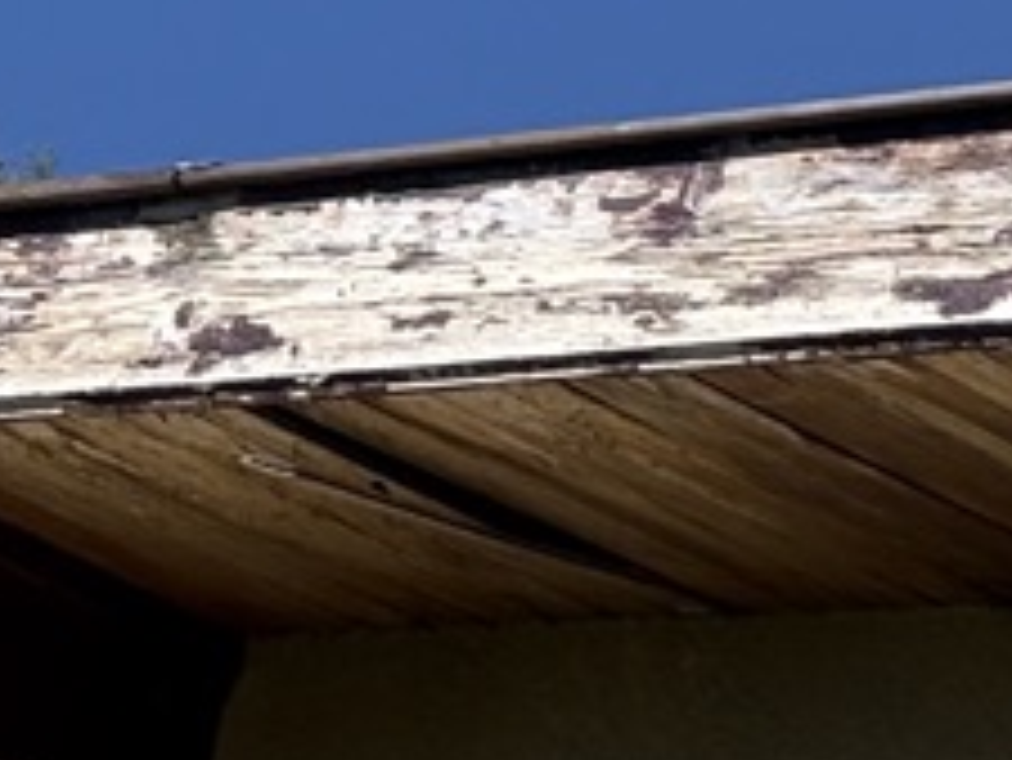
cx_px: -540
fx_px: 9477
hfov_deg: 6.0
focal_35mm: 324
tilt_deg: +32.7
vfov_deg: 4.6
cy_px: 342
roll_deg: +5.3
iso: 40
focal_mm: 5.96
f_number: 1.6
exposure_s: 1/3448
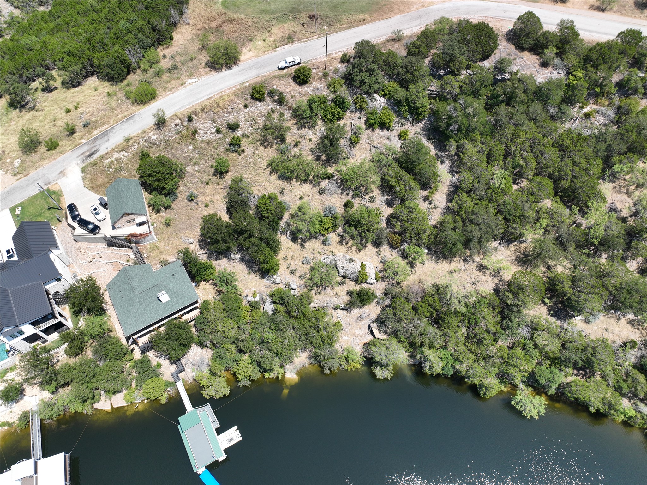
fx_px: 448
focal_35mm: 24
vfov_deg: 56.8
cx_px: 324
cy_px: 242
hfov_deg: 71.6
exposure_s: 1/1250
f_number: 2.8
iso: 100
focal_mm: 12.29
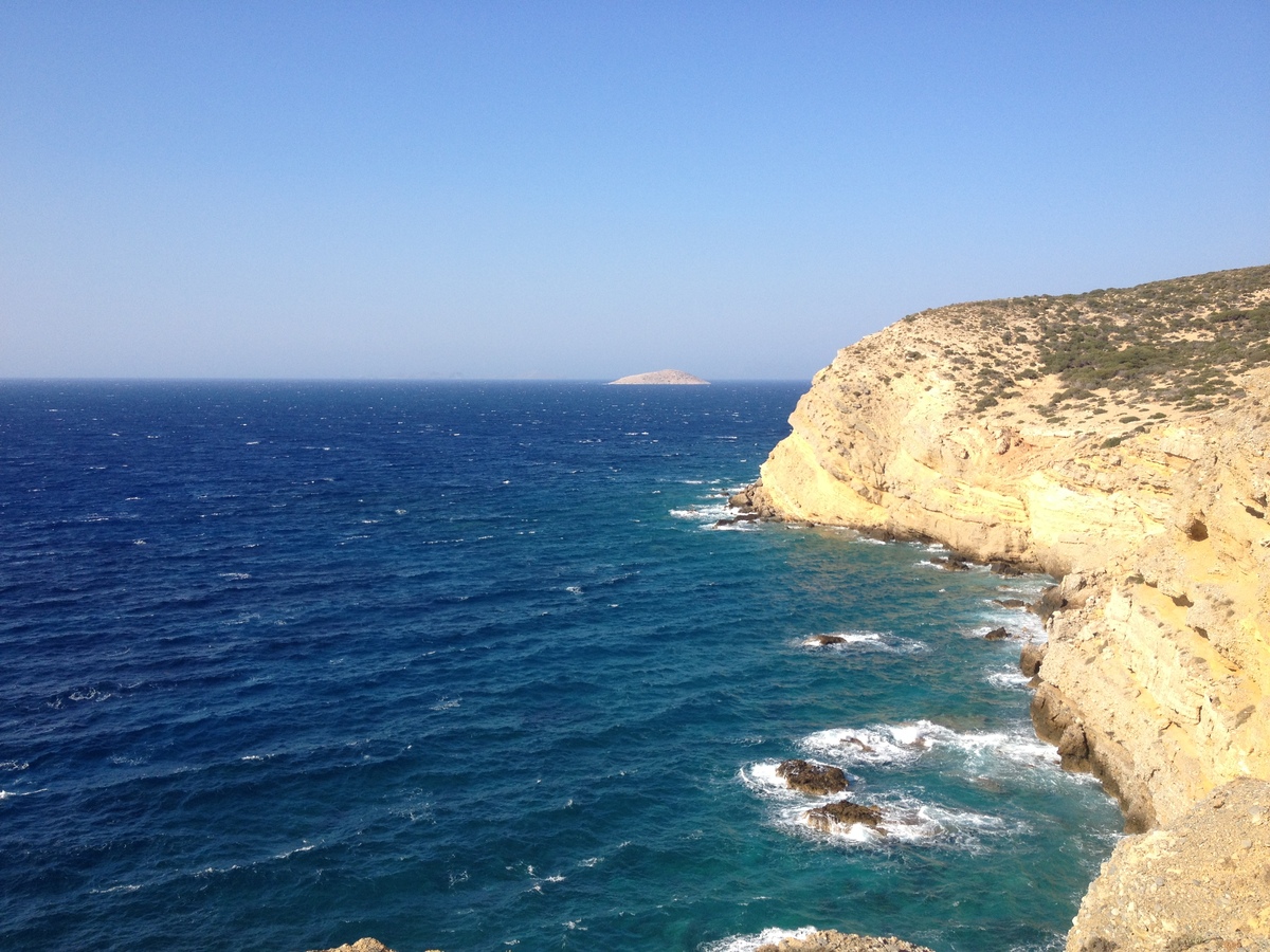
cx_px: 635
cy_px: 476
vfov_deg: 40.7
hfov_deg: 52.6
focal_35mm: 35
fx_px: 1284
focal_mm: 4.28
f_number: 2.4
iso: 50
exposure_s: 1/1255
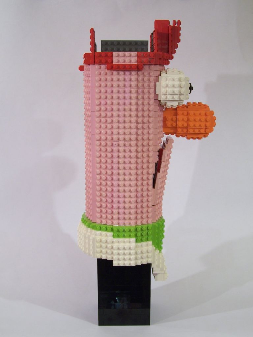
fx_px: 468
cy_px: 168
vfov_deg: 39.7
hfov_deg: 30.3
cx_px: 126
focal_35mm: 48
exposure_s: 1/3
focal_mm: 8
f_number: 3
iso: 80
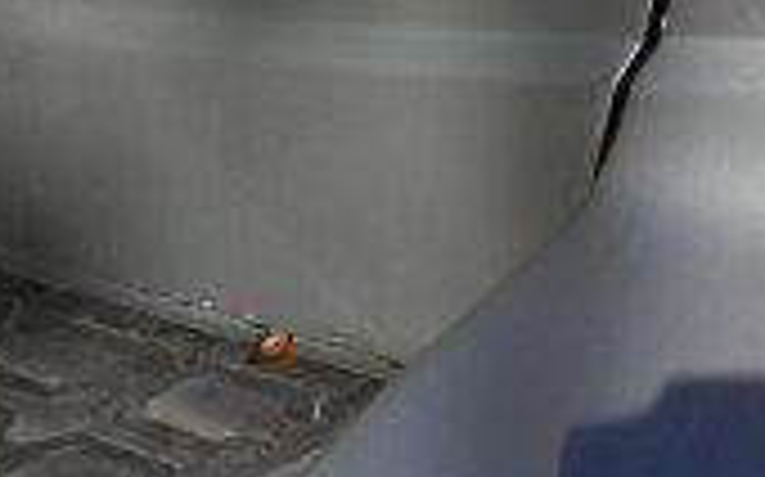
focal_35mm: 100
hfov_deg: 19.5
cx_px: 945
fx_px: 2083
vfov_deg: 11.8
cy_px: -441
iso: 80
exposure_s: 1/160
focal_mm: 4.5
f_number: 8.7
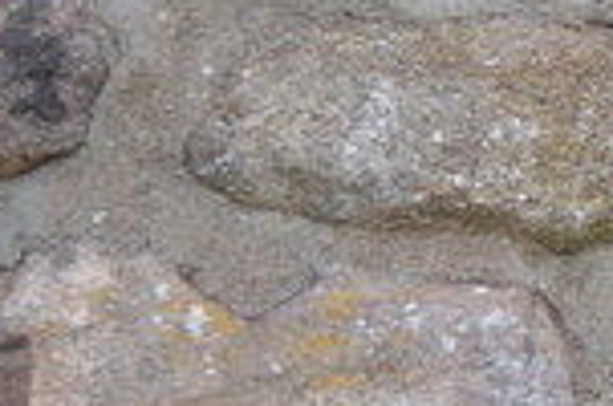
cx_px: 1823
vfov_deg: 5.7
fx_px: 4064
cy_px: -179
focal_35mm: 239
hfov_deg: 7.6
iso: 100
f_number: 4
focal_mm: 25
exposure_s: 1/200
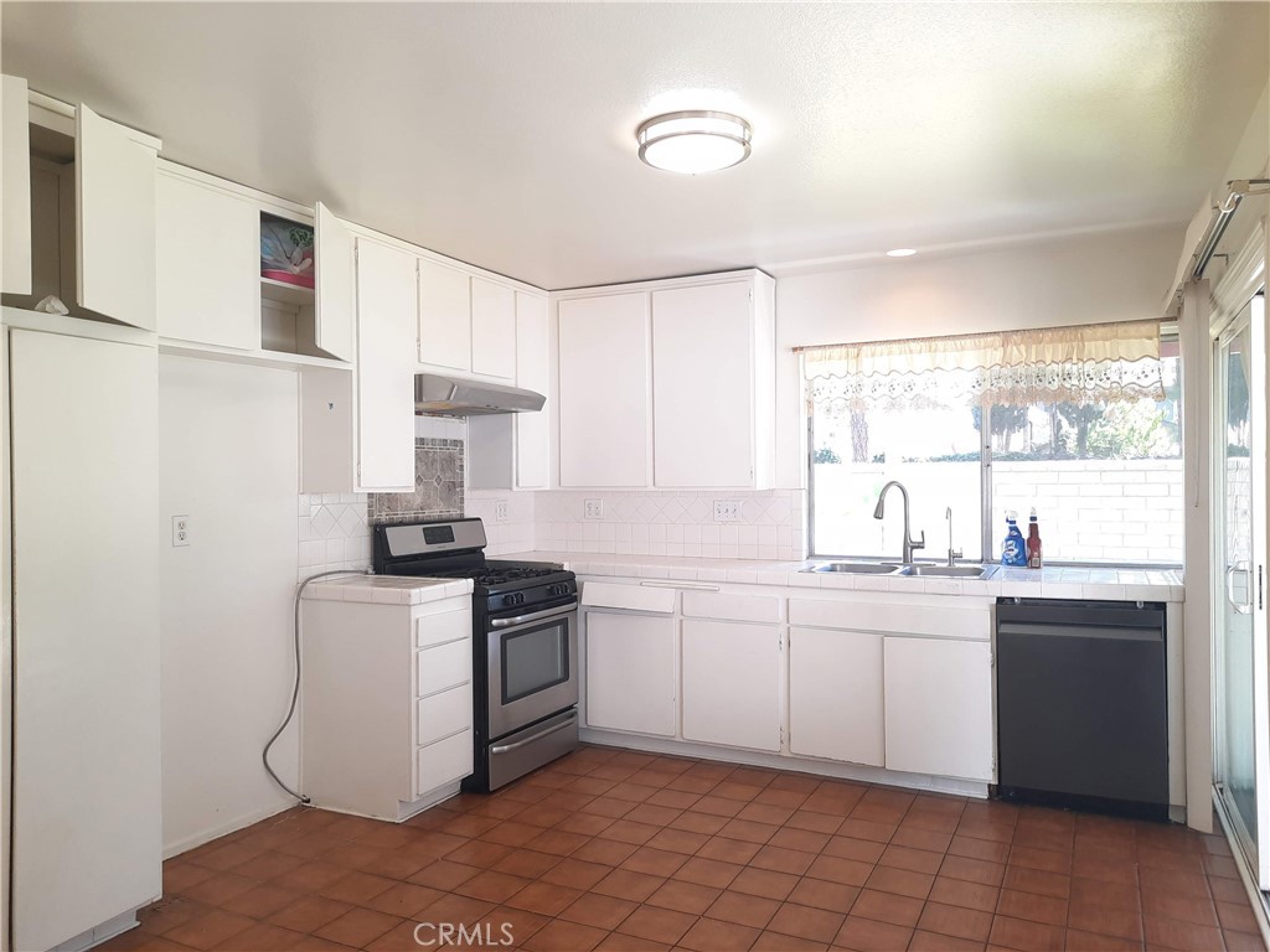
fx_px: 917
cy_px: 476
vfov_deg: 54.9
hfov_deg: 69.4
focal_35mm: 25
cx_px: 635
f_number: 2
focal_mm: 4.6
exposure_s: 1/60
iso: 160
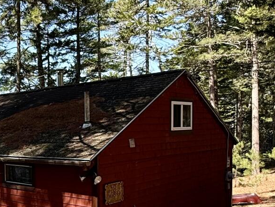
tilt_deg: -2.0
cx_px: 1
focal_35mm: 48
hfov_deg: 35.9
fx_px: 382
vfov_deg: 29.9
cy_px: 151
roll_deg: +1.8
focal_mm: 2.22
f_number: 2.2
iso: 64
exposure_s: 1/554
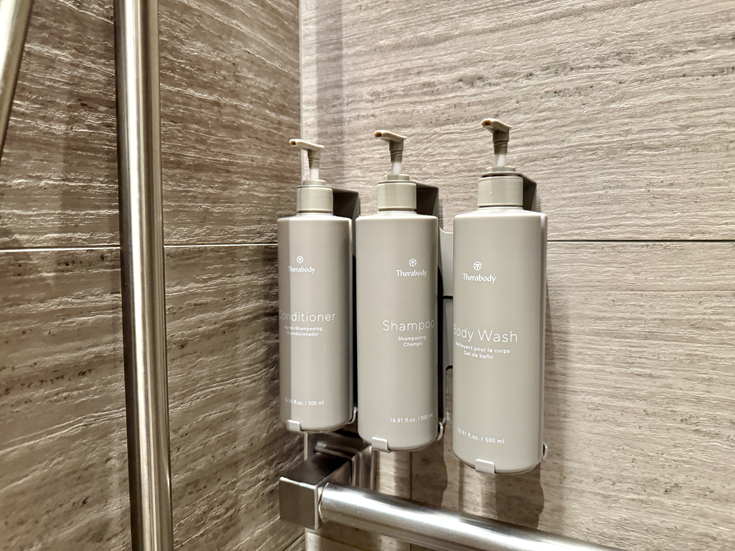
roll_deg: +0.7
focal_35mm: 24
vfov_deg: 56.8
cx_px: 368
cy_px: 276
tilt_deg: -3.2
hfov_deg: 71.6
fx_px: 510
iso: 800
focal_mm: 6.76
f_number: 1.78
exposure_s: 1/46
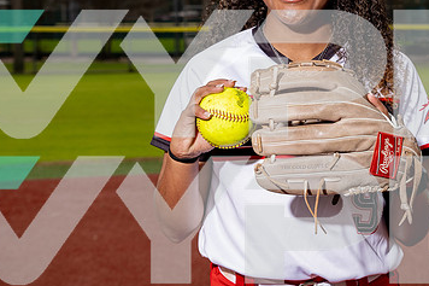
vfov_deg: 12.0
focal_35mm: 114
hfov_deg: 18.0
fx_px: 1358
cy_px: 74
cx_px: 225
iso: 100
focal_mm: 70
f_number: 7.1
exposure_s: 1/250
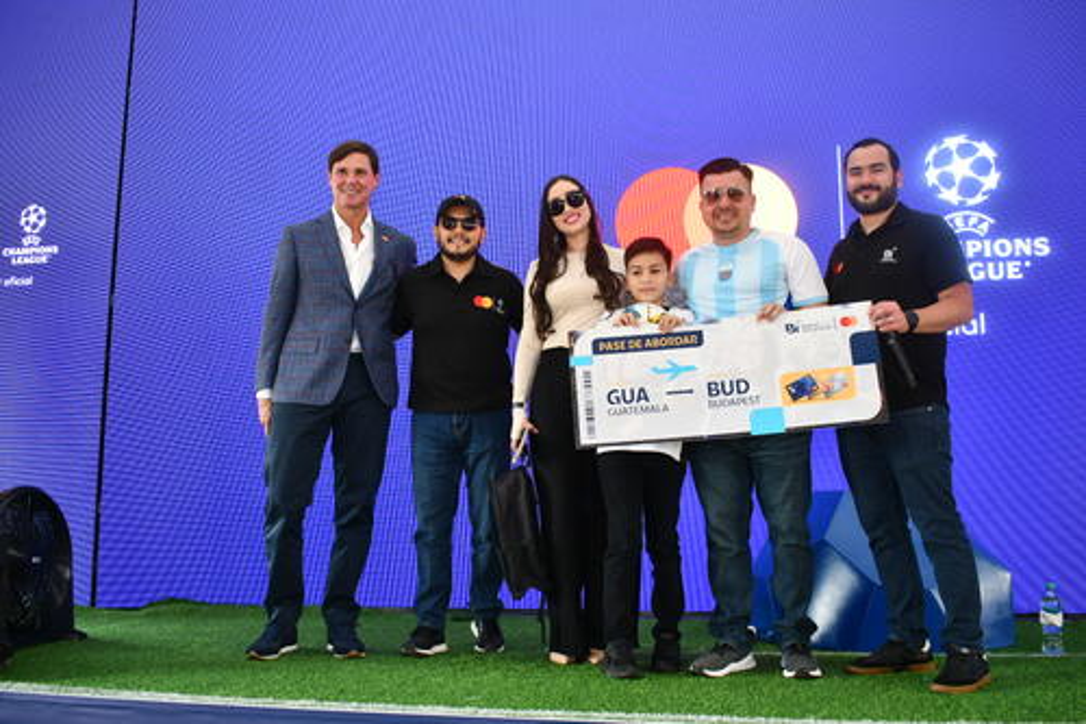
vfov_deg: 39.9
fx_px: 995
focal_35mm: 33
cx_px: 543
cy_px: 362
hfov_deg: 57.2
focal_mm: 22
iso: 280
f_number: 4
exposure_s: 1/60
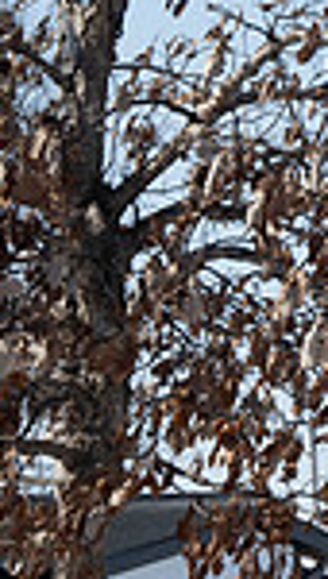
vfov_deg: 3.9
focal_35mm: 546
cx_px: 969
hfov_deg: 2.2
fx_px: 8395
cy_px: 596
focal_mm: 135
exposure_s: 1/250
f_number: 14
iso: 250
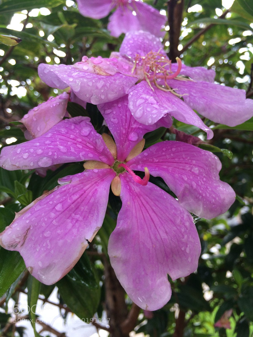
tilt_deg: -4.0
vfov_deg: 61.7
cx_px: 126
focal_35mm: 29
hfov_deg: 48.2
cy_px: 168
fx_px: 283
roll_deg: +17.7
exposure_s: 1/60
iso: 32
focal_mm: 4.15
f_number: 2.2
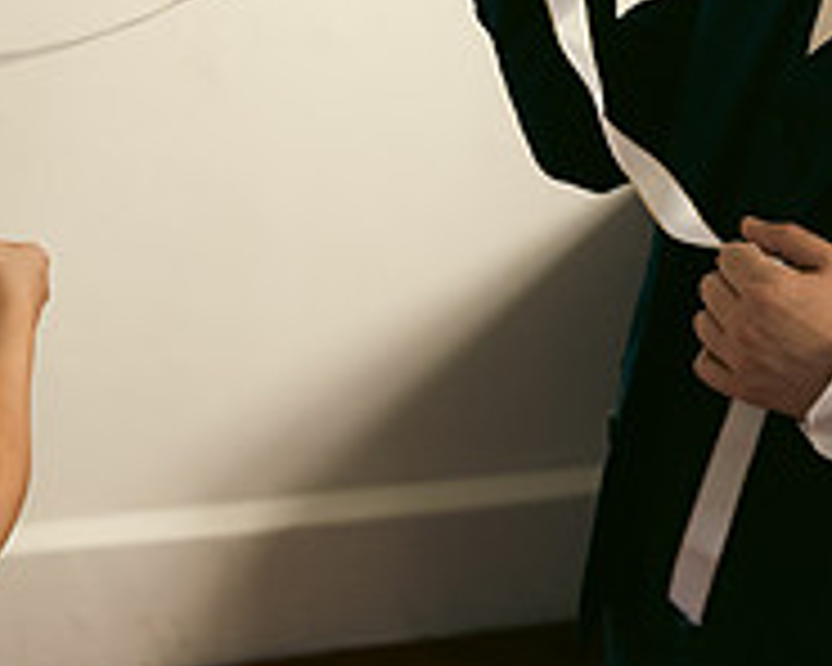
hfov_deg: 19.0
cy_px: -88
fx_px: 2462
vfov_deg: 15.0
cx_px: 144
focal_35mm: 100
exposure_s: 1/160
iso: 800
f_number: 3.5
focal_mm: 34
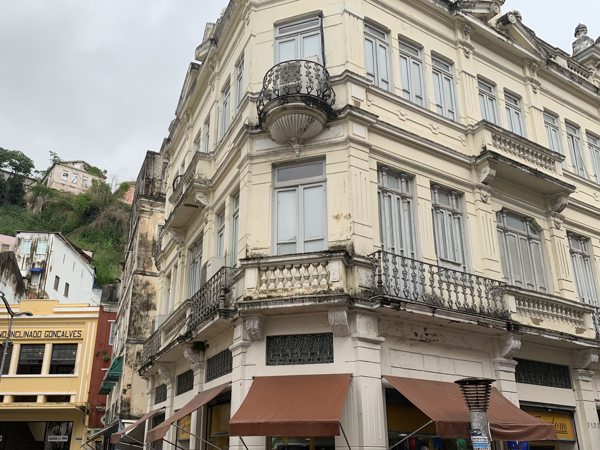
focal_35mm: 31
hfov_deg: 58.3
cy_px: 267
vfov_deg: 45.2
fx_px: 537
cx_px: 276
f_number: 1.8
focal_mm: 4.25
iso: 25
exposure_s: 1/399
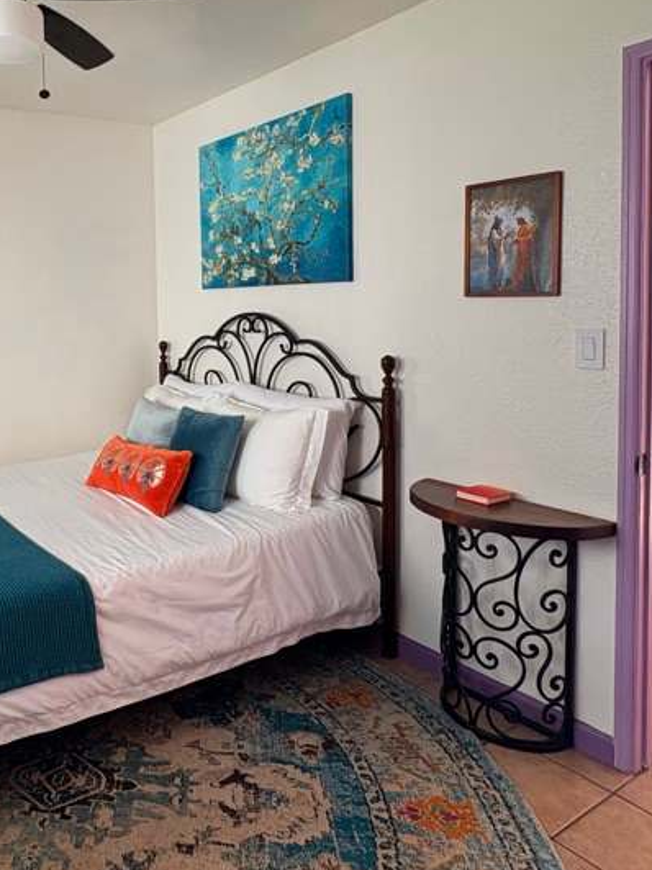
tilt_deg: -3.1
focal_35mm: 27
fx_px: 678
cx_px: 116
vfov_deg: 64.7
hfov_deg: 48.0
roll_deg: +2.6
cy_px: 346
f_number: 2.2
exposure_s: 1/120
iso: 160
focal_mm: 2.22
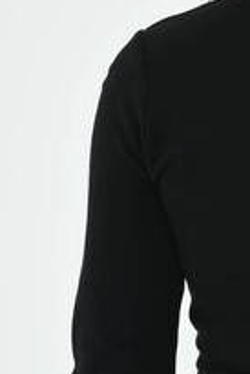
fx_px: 2589
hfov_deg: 5.5
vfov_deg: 8.2
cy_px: 312
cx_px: 347
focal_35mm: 249
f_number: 6.3
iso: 100
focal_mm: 68
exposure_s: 1/125
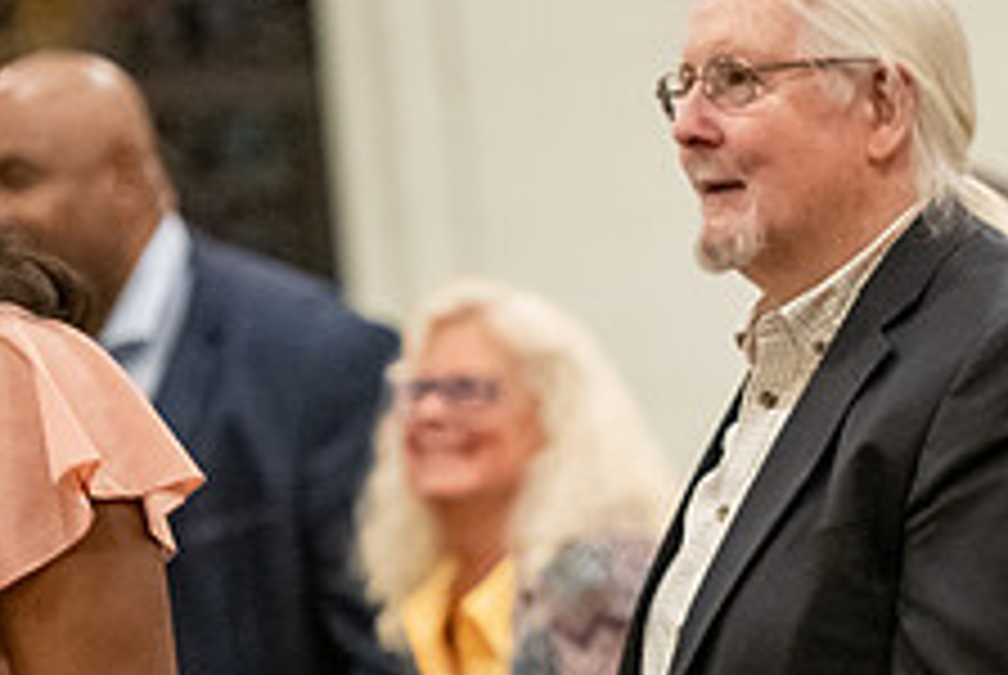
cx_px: 1166
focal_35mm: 375
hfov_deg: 5.5
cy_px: 479
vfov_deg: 3.7
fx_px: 10514
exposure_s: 1/160
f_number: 2.8
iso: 8000
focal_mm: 145
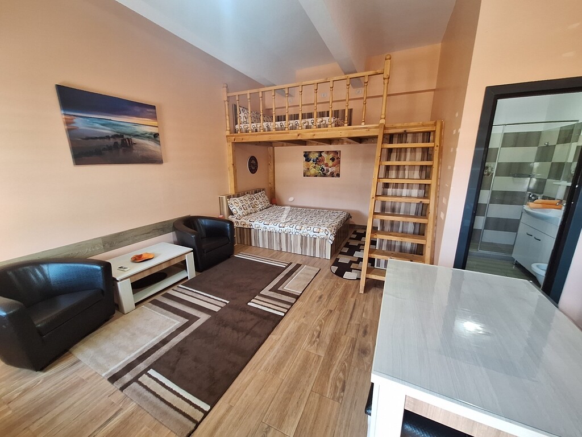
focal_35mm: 13
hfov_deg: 106.2
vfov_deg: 89.9
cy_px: 218
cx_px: 291
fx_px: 219
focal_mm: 1.74
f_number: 2.2
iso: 200
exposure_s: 1/24
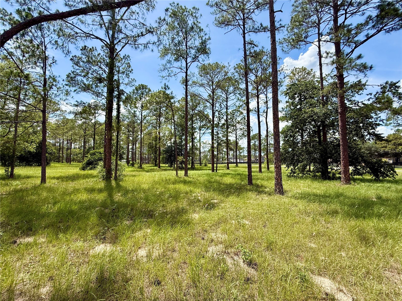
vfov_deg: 85.7
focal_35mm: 14
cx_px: 201
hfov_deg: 102.1
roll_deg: +0.0
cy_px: 150
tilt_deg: +5.1
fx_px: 163
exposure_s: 1/1698
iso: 64
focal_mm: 2.22
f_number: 2.2
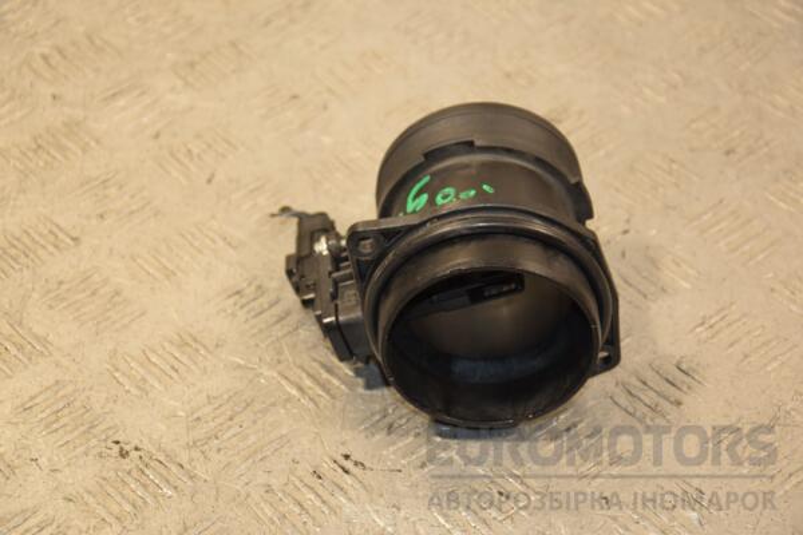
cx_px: 402
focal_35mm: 99
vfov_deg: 13.8
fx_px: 2208
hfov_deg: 20.6
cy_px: 268
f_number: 5.3
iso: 800
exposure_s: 1/125
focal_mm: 66
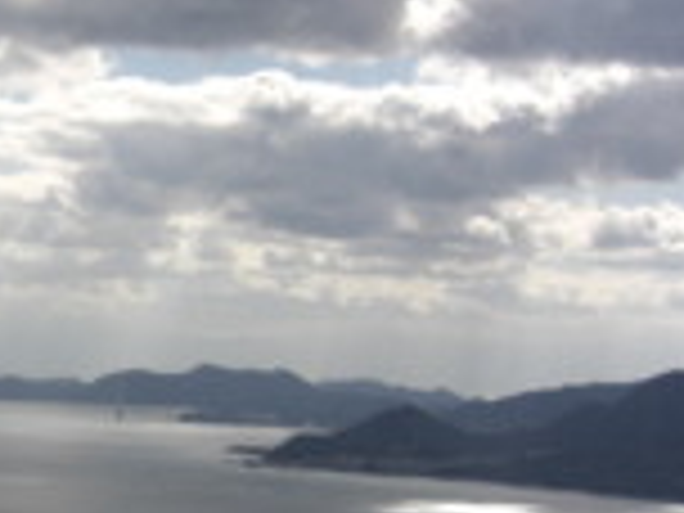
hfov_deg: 16.7
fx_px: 2174
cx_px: -248
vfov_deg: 13.4
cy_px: 378
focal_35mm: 110
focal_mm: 7.9
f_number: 8
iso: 80
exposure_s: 1/320
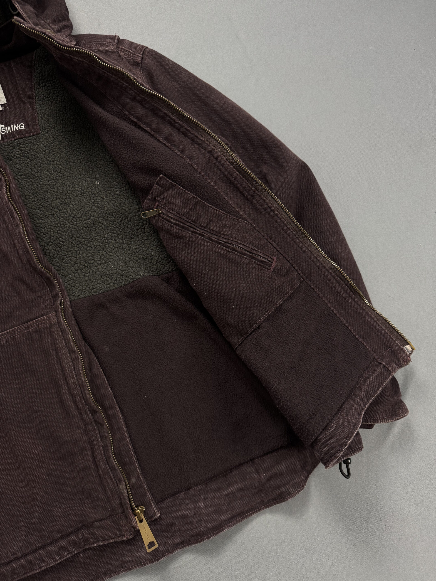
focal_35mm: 24
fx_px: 403
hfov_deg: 56.8
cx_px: 218
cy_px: 290
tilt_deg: -78.7
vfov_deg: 71.6
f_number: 1.78
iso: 160
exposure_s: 1/60
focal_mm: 6.76
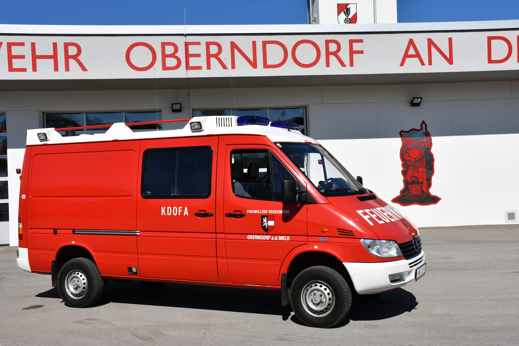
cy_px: 173
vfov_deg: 33.4
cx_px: 260
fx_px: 577
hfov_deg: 48.5
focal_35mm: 40
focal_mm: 27
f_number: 10
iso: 100
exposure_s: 1/400
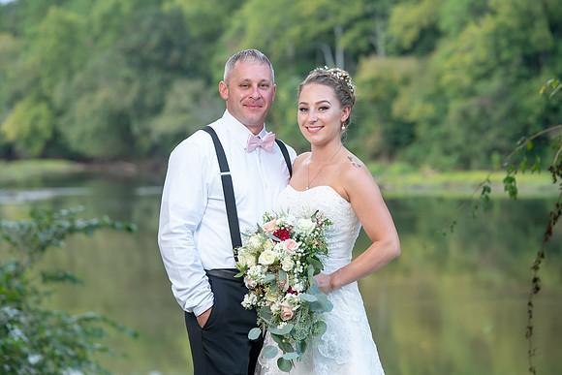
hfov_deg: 17.6
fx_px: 1820
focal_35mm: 117
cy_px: 180
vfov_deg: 11.8
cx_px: 268
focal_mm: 111
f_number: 4
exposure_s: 1/200
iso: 500
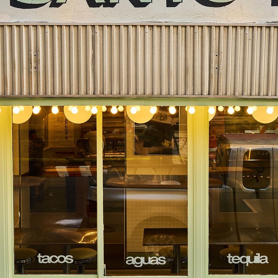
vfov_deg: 28.1
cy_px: 127
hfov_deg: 28.0
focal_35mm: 61
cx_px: 188
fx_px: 554
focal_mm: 35
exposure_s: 1/160
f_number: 8
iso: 400
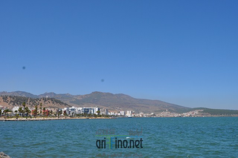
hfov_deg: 53.2
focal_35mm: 36
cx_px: 119
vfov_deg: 36.8
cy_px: 79
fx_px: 238
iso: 200
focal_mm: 24
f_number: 11
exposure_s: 1/500
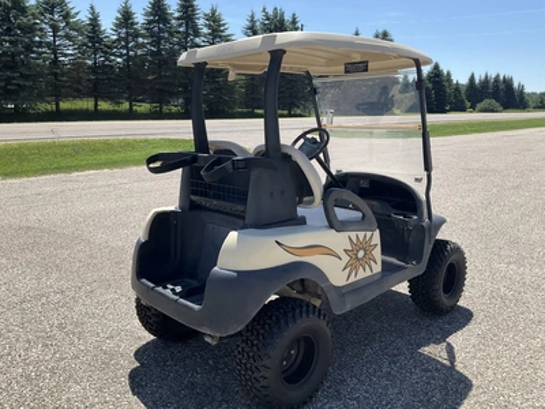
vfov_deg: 48.2
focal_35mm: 29
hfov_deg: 61.7
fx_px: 457
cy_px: 204
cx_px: 272
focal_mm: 3
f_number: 1.8
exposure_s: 1/1311
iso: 25
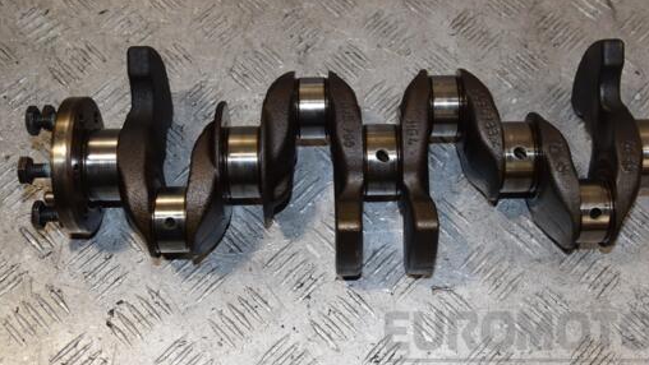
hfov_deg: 39.8
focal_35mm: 52
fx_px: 895
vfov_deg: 23.1
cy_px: 161
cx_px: 360
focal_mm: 28
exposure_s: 1/200
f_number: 7.1
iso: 800
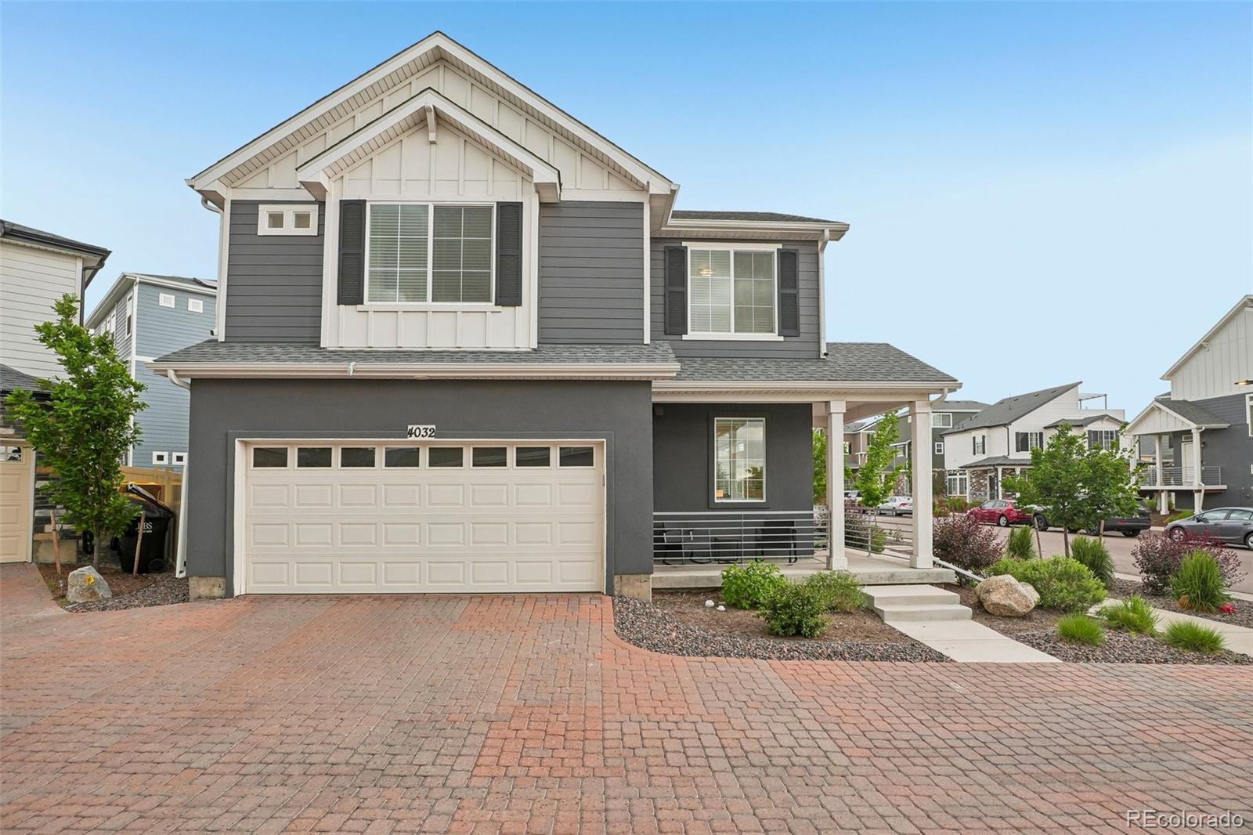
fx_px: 574
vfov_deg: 72.0
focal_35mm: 16
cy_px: 418
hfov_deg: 95.0
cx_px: 626
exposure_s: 1/60
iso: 100
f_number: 8
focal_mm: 11
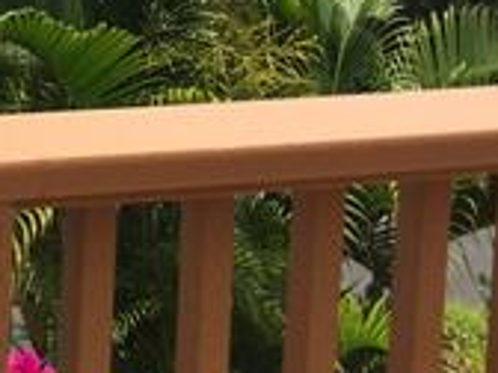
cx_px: -270
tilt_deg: -5.7
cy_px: -182
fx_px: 1539
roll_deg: -2.7
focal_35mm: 107
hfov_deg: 16.6
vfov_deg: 13.1
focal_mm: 4.15
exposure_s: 1/1582
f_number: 2.2
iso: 32
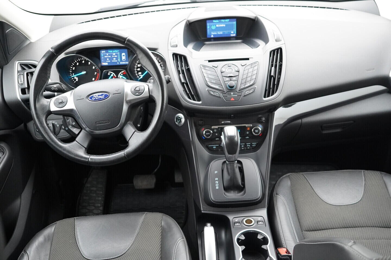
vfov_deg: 36.9
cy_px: 130
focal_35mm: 36
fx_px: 391
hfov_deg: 53.1
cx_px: 196
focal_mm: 24
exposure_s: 1/160
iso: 2500
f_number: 2.8
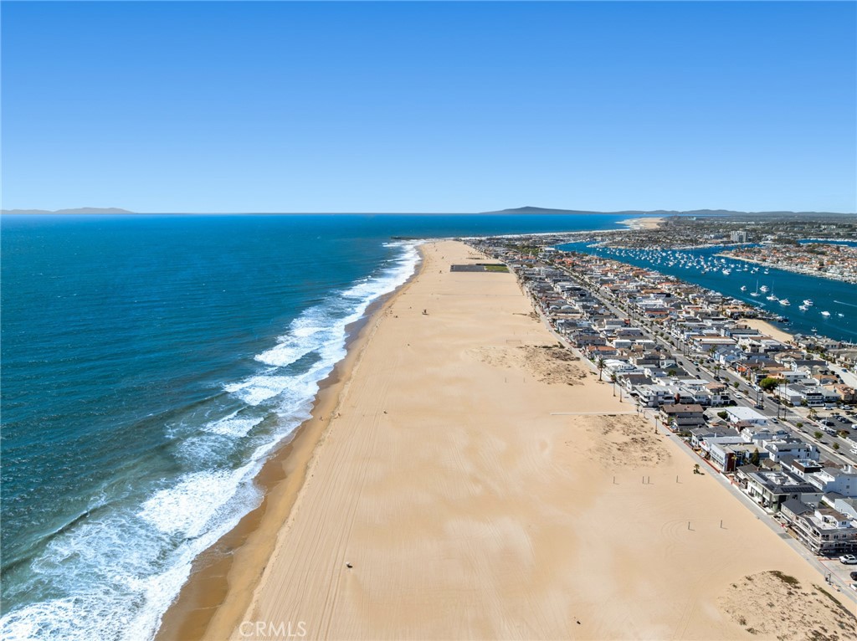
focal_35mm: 24
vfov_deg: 56.7
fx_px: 594
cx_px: 428
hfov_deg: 71.6
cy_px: 320
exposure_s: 1/100
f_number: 2.8
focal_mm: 12.29
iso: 100
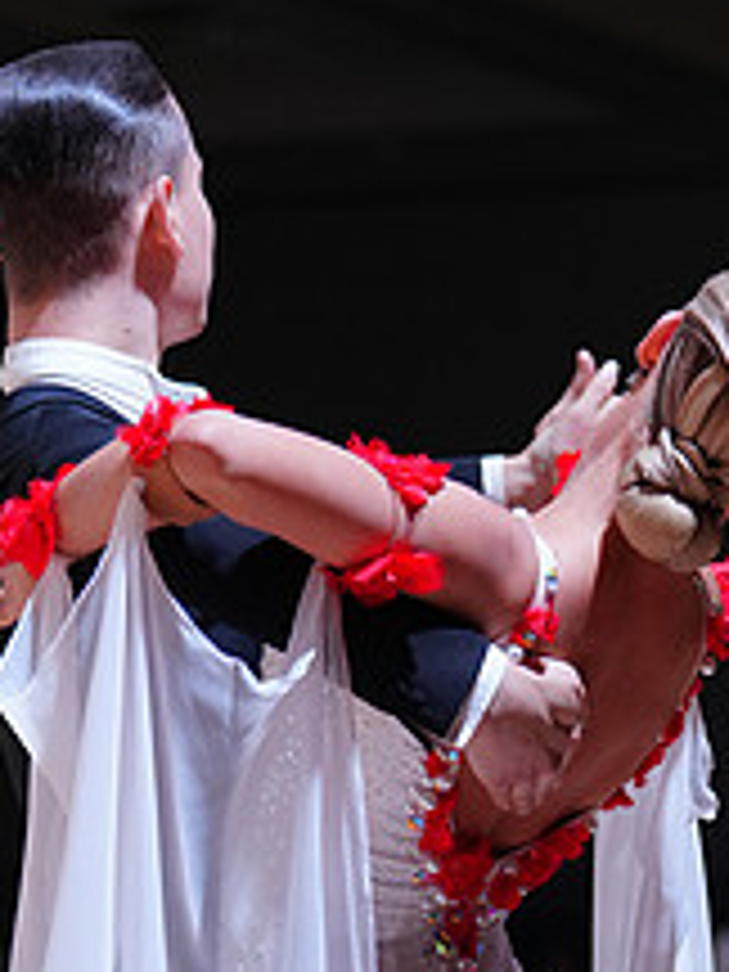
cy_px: 1256
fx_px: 5953
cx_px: 497
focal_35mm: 212
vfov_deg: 9.2
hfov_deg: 7.0
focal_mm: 82
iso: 1000
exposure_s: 1/500
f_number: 2.8
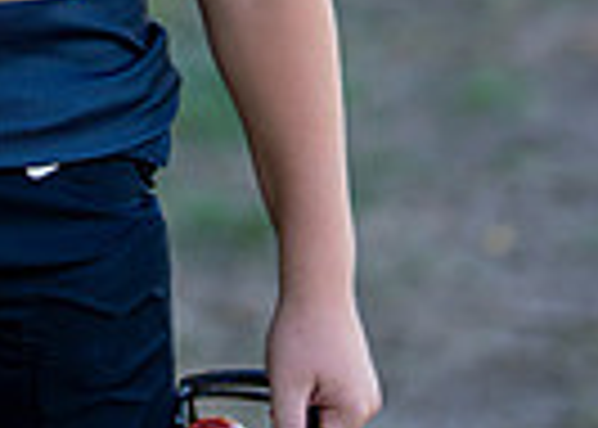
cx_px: -126
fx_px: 4806
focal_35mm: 283
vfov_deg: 5.0
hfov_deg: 7.1
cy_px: -397
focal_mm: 50
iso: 100
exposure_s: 1/1250
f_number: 1.2
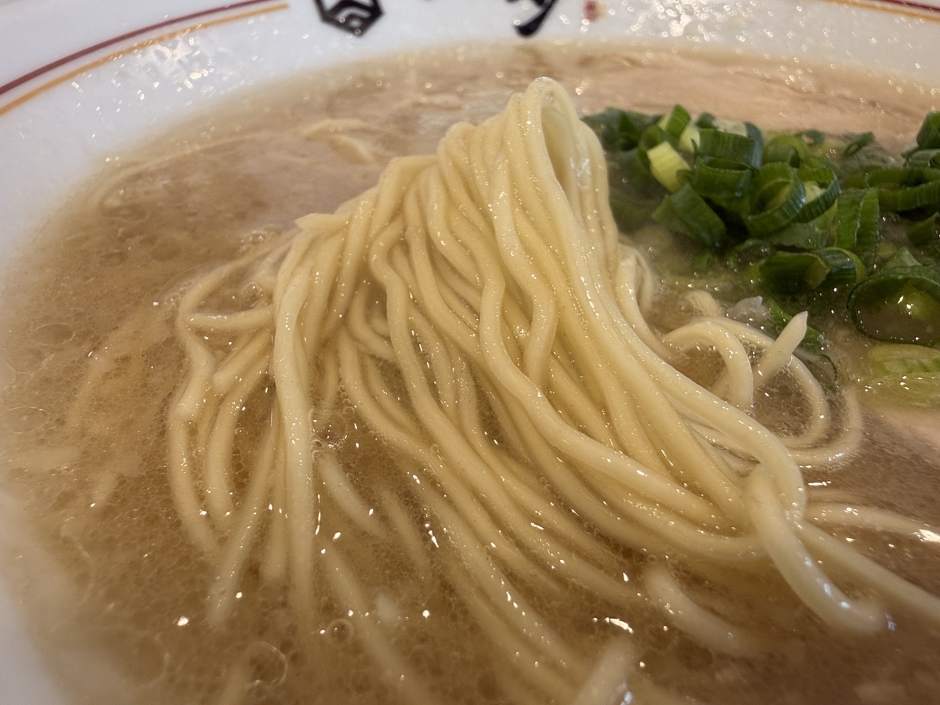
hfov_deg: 69.4
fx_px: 679
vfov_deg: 54.9
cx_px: 470
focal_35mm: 25
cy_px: 352
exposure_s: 1/121
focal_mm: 2.22
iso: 80
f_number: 2.2
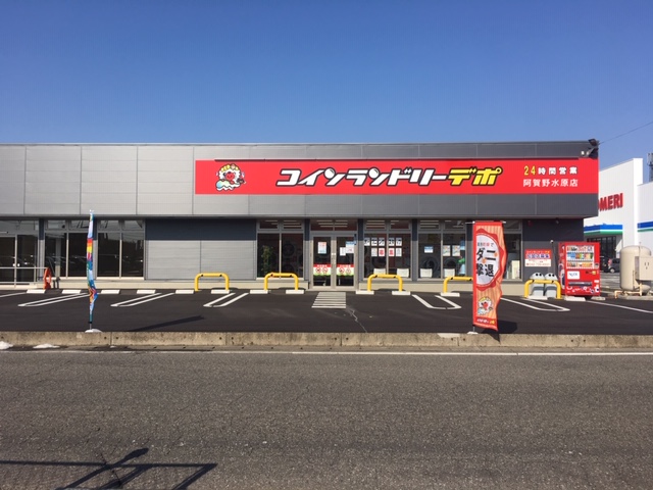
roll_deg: +0.3
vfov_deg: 48.2
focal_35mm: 29
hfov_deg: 61.7
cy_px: 245
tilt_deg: -3.2
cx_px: 326
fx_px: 547
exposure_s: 1/2198
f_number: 2.2
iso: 25
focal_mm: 4.15
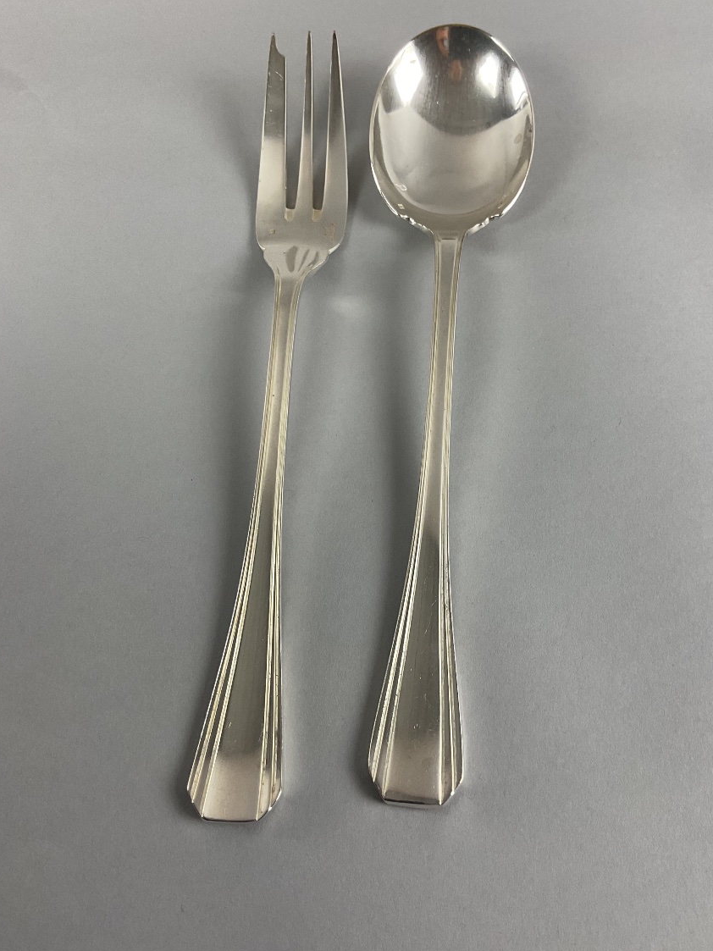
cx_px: 369
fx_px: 852
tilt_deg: -64.0
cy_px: 453
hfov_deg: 45.4
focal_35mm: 31
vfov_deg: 58.3
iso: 64
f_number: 1.8
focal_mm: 3
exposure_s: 1/100
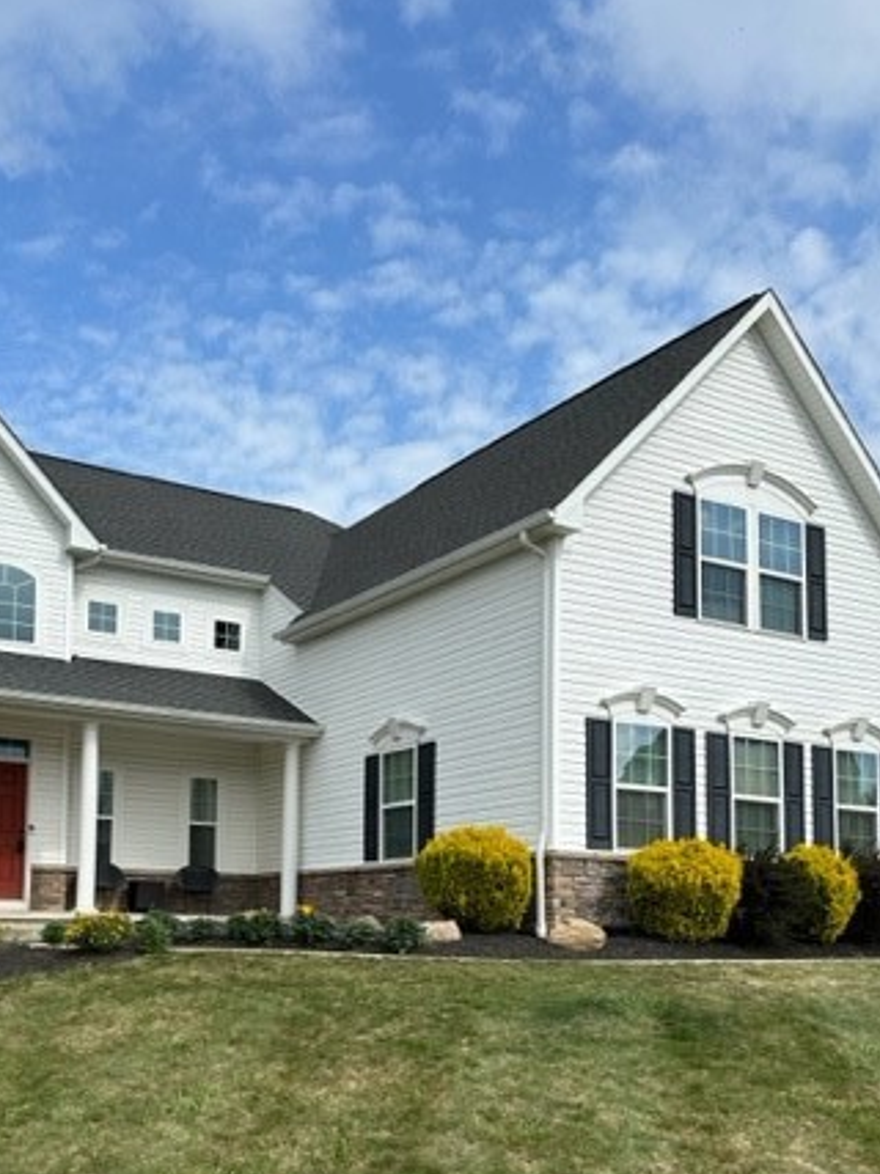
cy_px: 819
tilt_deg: +6.0
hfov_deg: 39.1
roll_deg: -1.0
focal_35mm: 36
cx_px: 286
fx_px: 1221
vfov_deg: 50.1
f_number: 1.78
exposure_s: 1/5263
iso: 80
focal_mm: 6.86
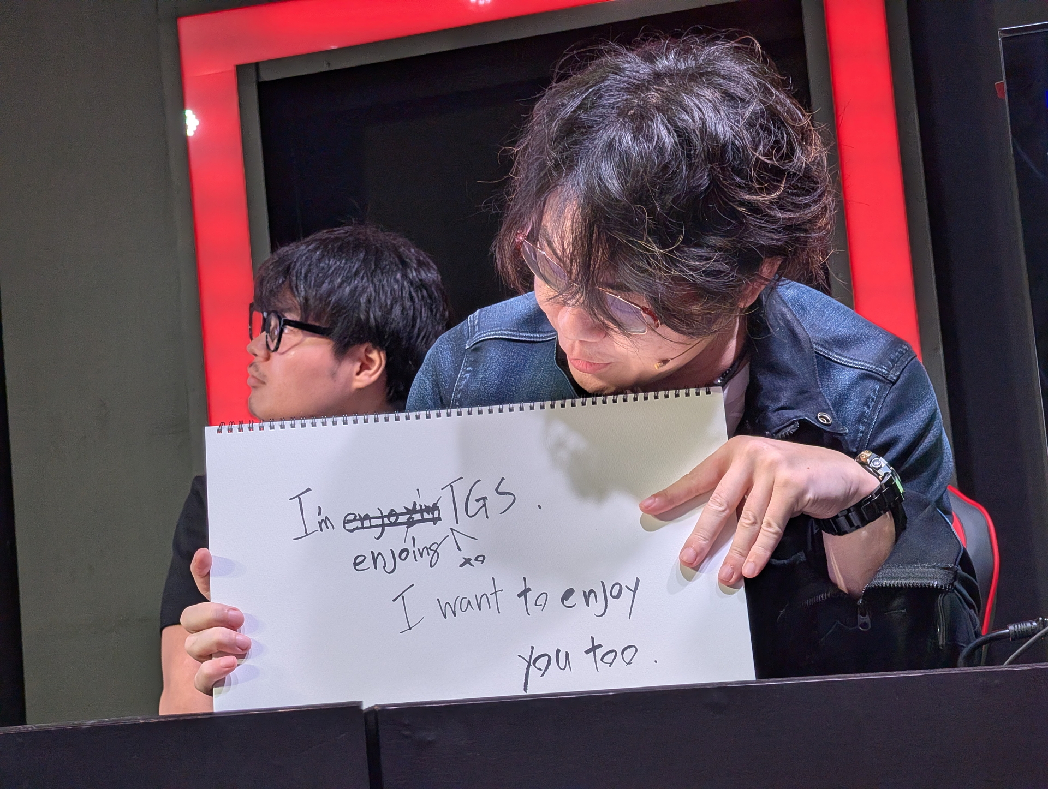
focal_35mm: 110
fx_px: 3335
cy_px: 394
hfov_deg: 17.9
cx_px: 524
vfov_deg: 13.5
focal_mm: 17.91
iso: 335
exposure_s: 1/240
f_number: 2.8
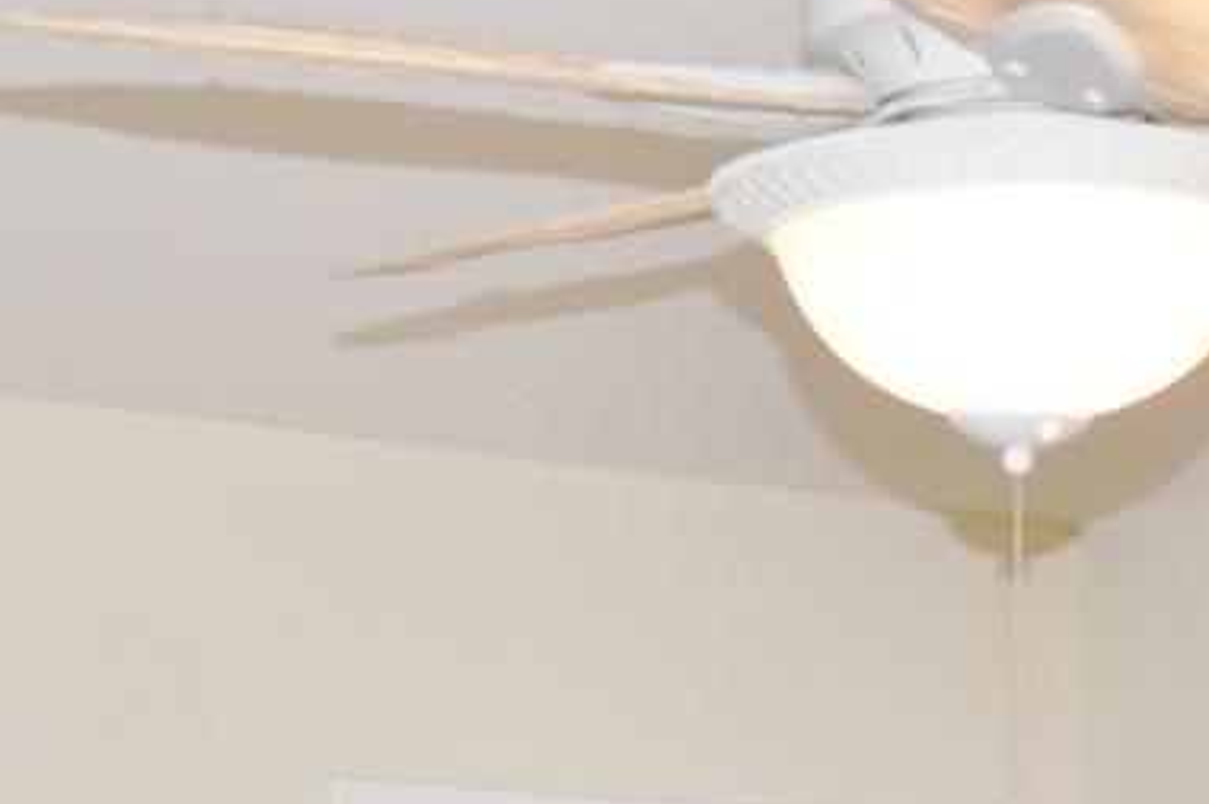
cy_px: 1965
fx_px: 4899
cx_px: 762
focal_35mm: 146
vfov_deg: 8.5
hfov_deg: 14.1
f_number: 5.6
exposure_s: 1/60
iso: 200
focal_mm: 18
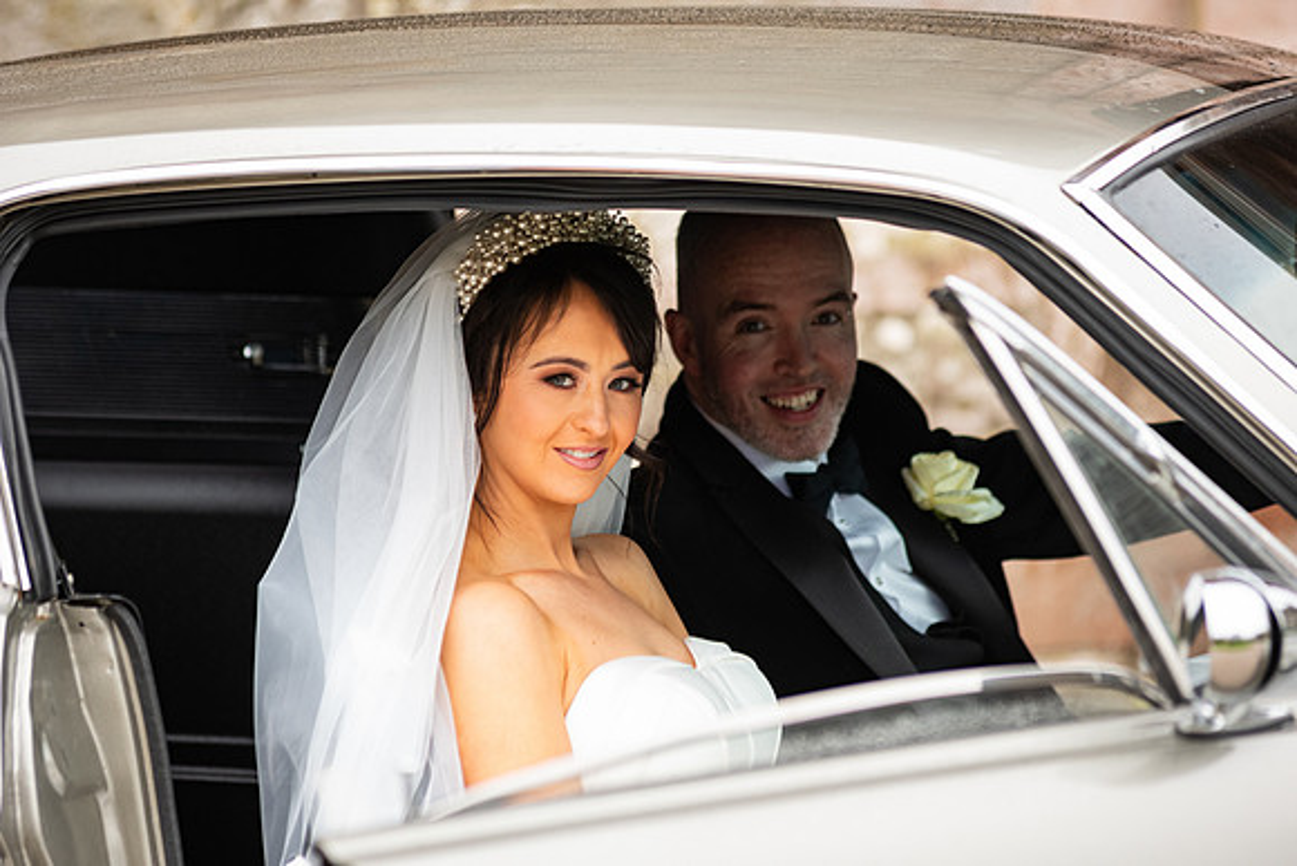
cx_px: 648
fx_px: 7207
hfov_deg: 10.3
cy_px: 433
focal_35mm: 200
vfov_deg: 6.9
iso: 800
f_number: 3.5
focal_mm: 200
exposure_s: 1/160
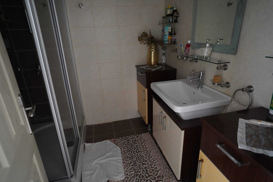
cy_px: 91
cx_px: 136
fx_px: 152
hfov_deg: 84.0
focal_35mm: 20
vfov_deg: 61.9
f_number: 2.8
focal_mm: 20
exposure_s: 1/100
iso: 12800
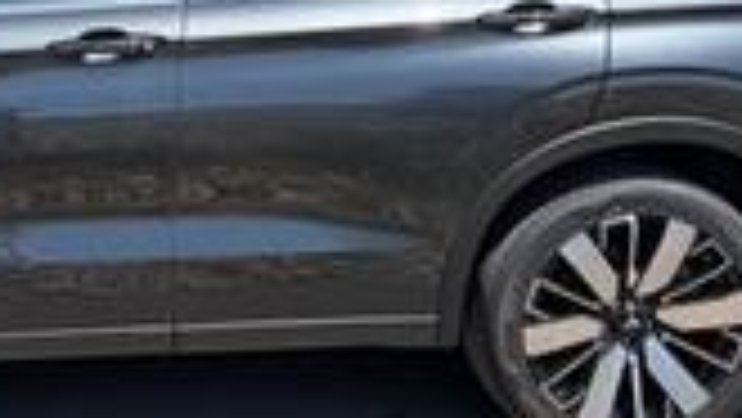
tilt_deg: -14.8
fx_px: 1575
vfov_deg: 15.1
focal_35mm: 80
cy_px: 117
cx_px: 63
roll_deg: +0.3
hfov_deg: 25.6
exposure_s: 1/3021
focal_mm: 6.76
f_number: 1.78
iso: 80
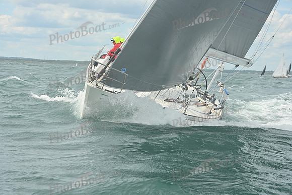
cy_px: 98
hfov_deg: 22.1
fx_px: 746
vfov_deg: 14.9
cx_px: 146
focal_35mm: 92
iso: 320
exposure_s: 1/1250
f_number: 9
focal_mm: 92
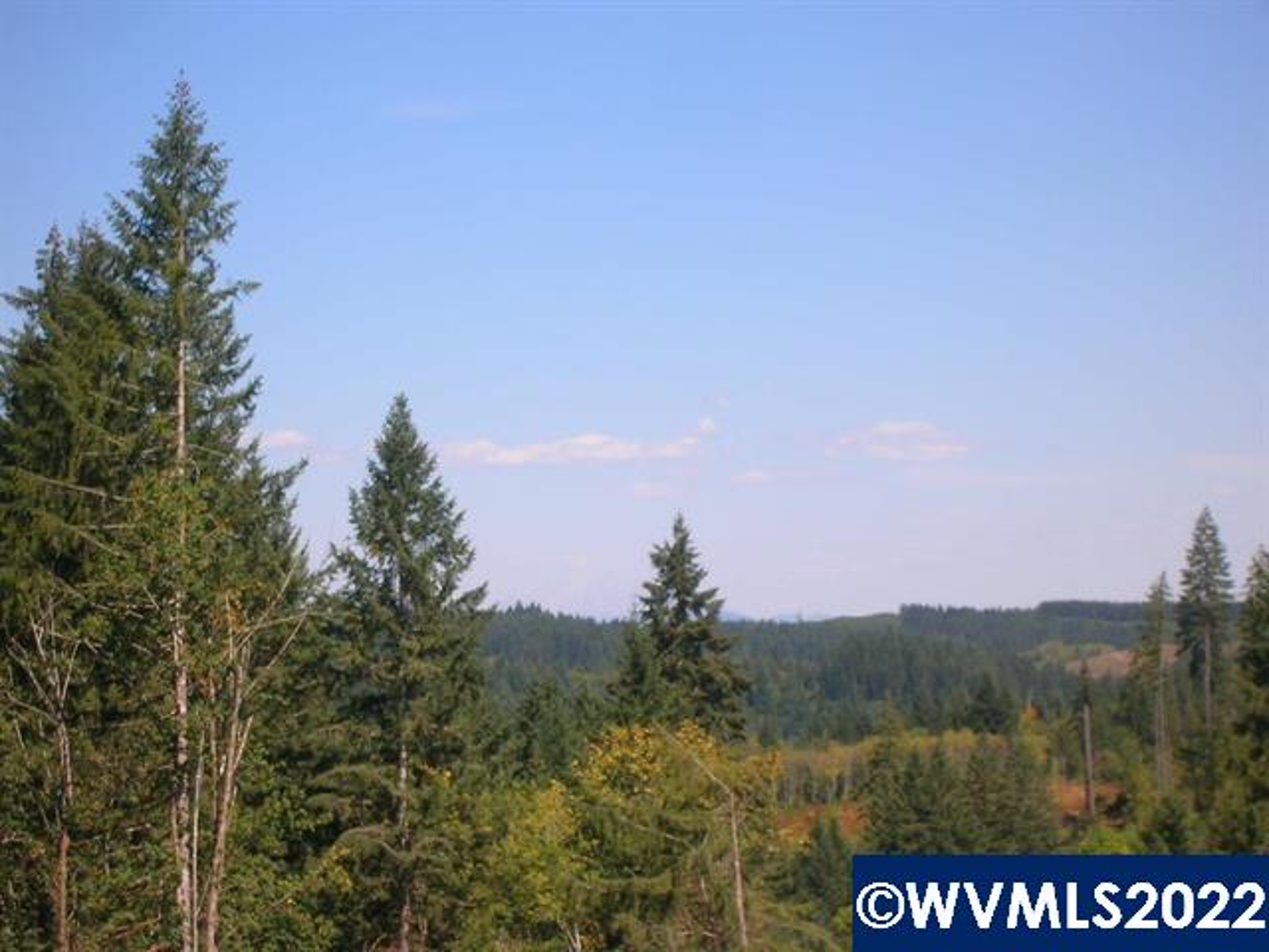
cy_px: 476
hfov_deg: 19.3
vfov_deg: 14.5
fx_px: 3739
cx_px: 634
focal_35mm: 102
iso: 50
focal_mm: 17.1
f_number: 8.2
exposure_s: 1/124
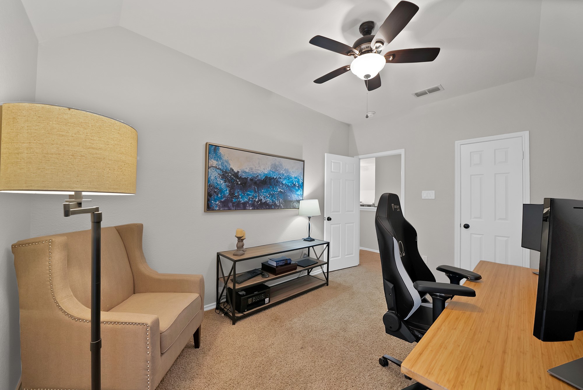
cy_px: 195
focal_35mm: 12
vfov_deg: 90.1
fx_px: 194
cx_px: 292
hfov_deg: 112.6
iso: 640
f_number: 9
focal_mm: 12
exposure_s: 1.3
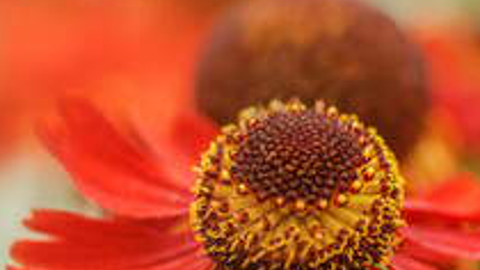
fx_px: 7126
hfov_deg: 3.8
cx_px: 667
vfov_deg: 2.2
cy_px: 249
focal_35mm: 560
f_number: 2.8
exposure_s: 1/160
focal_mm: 150
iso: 100
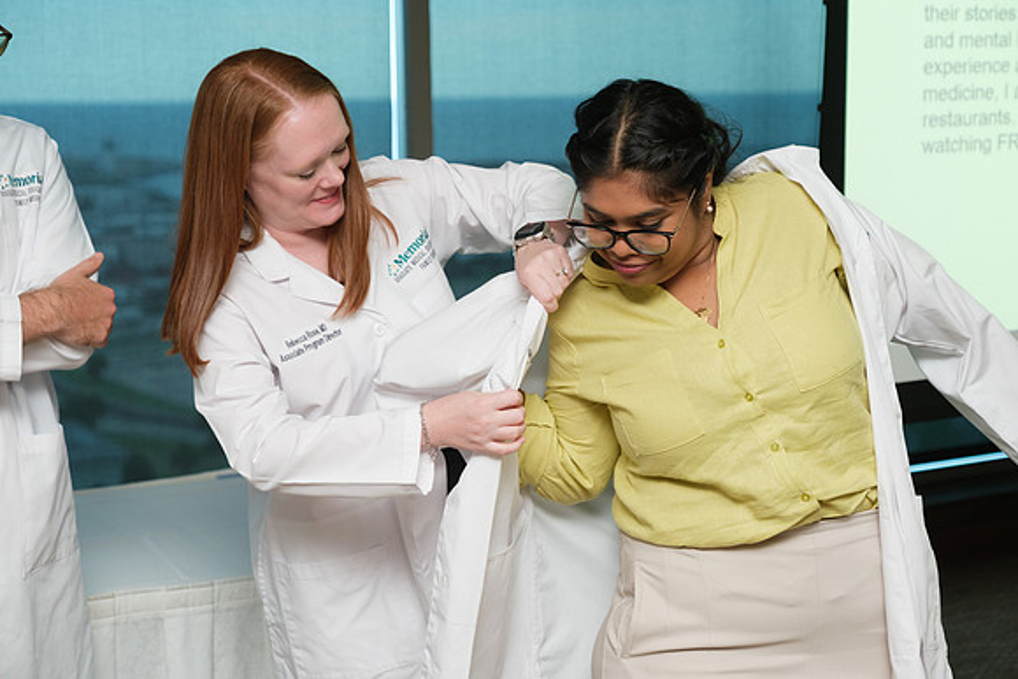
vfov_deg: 22.6
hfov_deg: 33.4
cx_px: 509
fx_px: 1697
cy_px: 340
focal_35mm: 60
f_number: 2.8
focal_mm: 40.1
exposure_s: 1/125
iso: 640
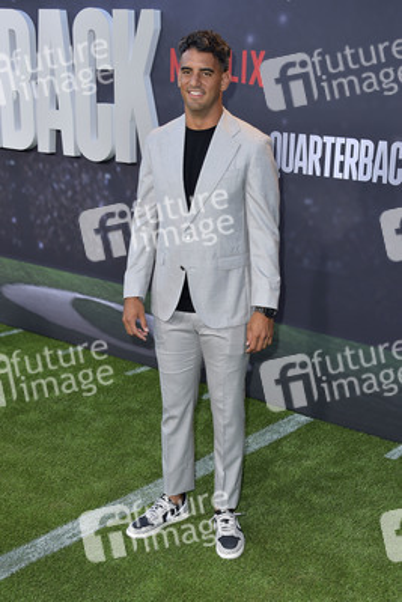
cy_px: 301
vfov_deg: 43.6
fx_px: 753
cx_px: 201
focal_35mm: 45
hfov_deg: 29.9
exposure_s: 1/250
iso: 320
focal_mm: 45
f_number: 6.3
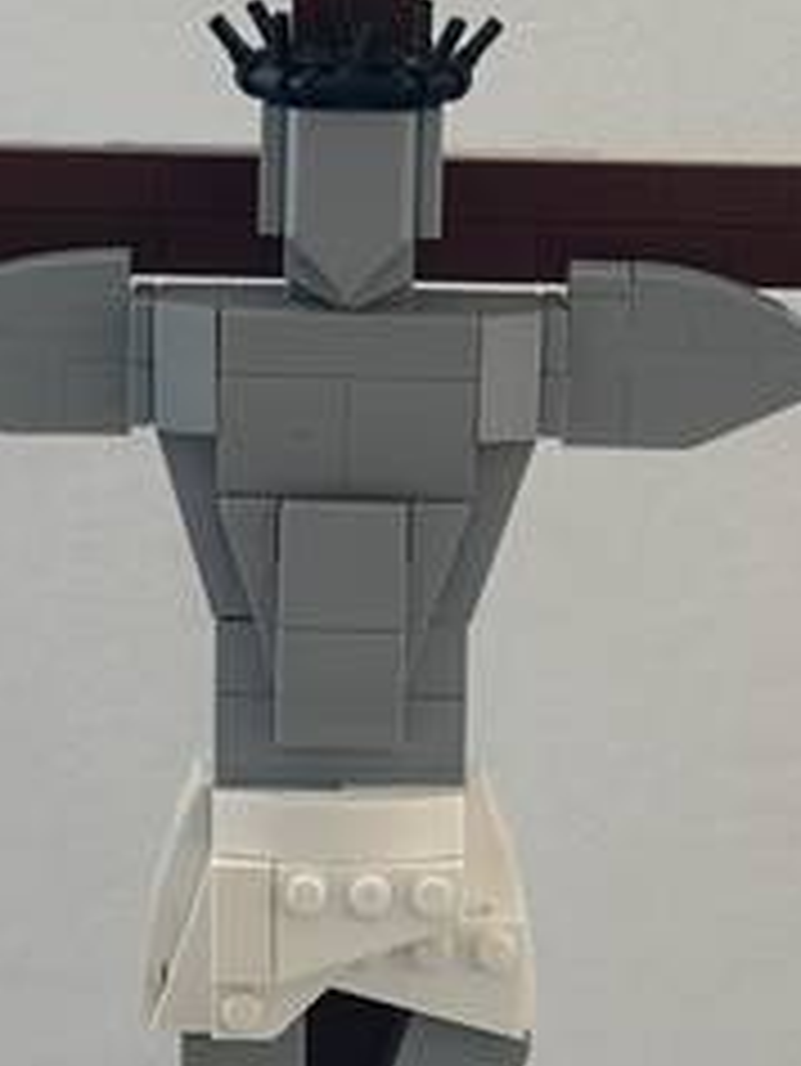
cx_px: 398
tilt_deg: -8.3
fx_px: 5610
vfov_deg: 10.9
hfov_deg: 8.2
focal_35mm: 182
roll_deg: +1.0
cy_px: 679
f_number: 1.78
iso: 200
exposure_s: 1/60
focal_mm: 6.86
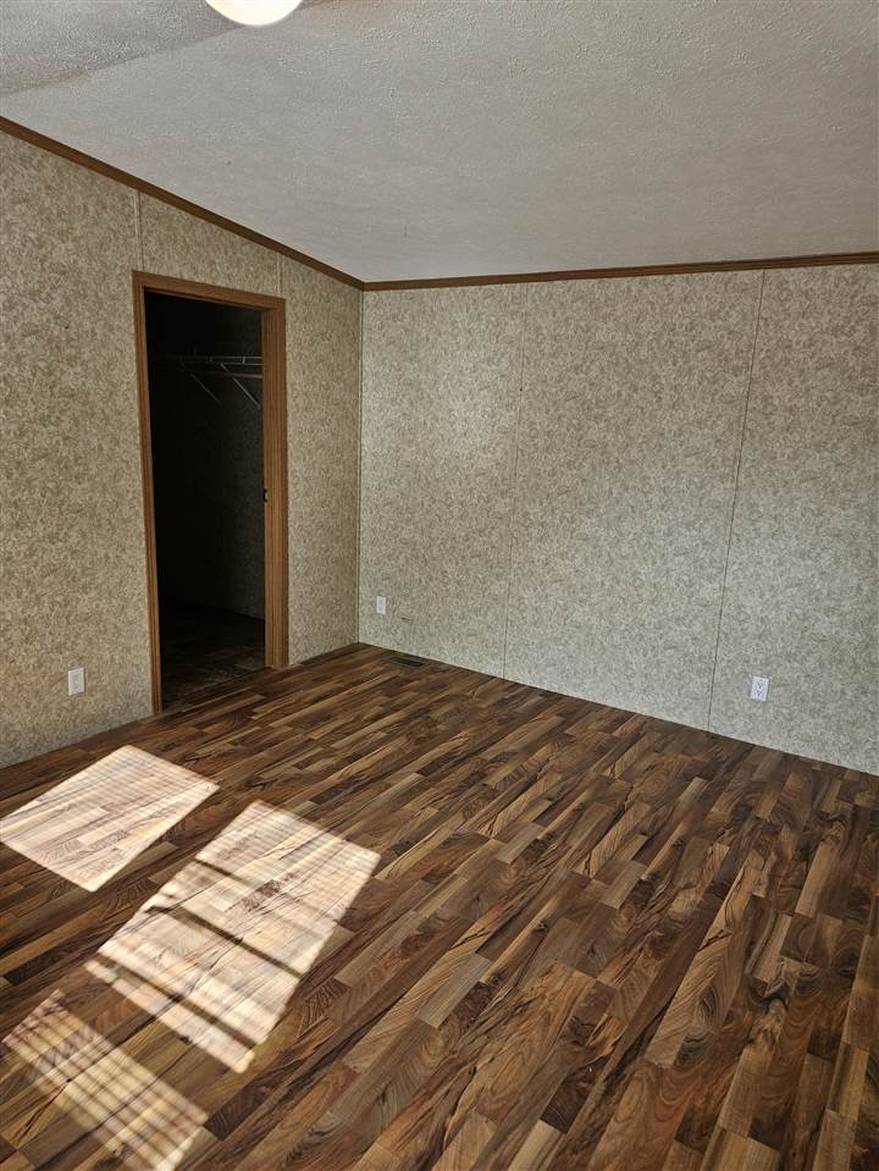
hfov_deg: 58.9
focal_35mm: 23
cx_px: 440
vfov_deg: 73.9
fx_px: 778
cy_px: 586
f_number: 1.8
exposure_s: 1/120
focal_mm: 5.4
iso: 40
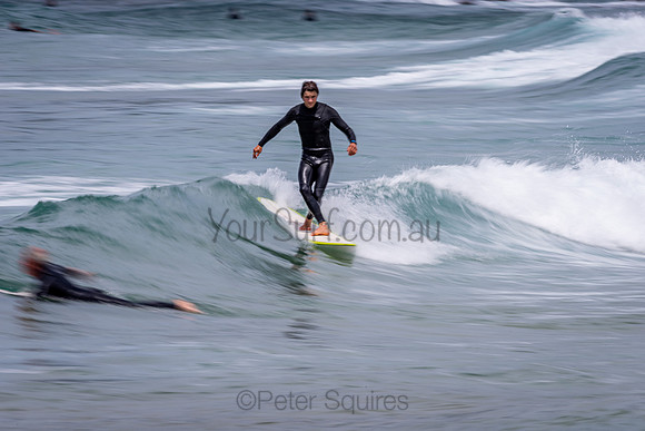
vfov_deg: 2.8
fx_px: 8960
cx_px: 322
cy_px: 216
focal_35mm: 500
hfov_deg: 4.1
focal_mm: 500
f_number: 18
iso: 64
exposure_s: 1/20
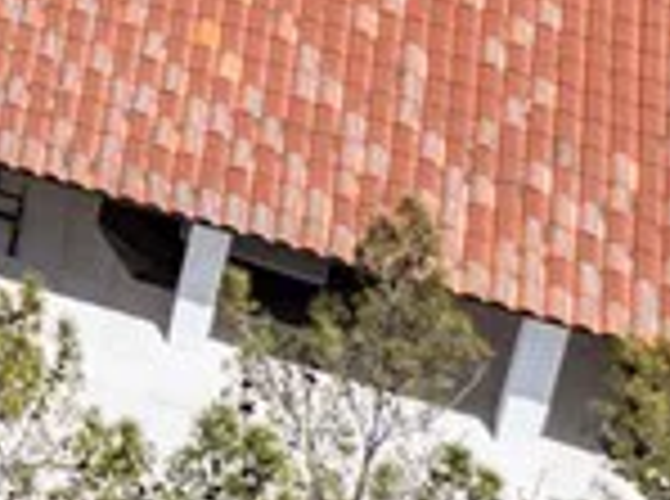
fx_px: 3186
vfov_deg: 7.9
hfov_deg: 9.8
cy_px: -932
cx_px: -1201
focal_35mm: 165
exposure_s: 1/500
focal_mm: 12.29
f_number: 2.8
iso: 100
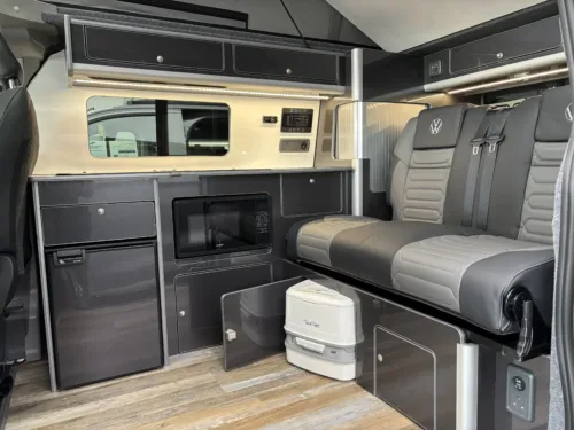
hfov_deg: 67.3
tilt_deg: -6.8
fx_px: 431
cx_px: 287
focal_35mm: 26
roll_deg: +0.9
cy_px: 215
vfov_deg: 53.1
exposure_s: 1/50
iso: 200
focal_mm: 5.96
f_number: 1.6
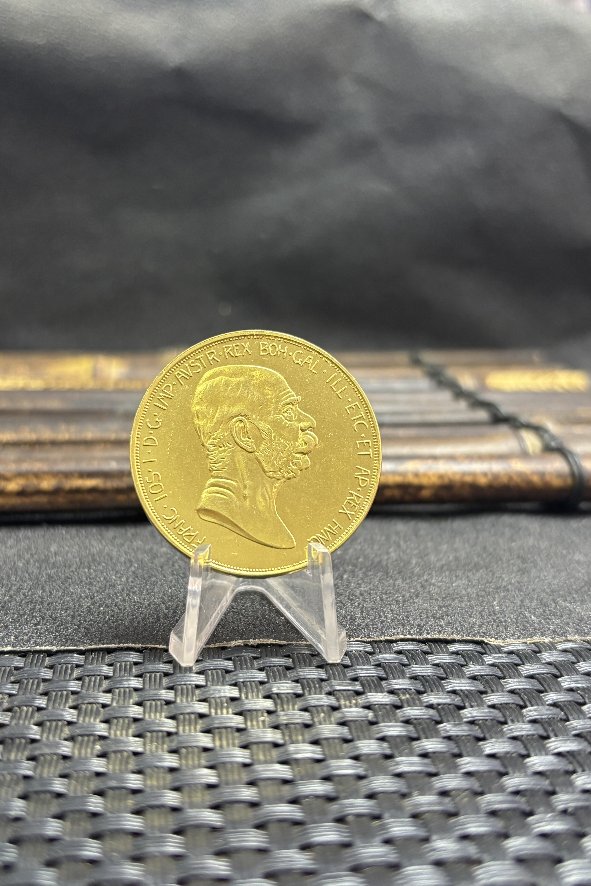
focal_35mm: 28
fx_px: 689
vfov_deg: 65.5
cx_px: 256
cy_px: 452
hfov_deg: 46.3
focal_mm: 5.96
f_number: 1.6
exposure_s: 1/50
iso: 200
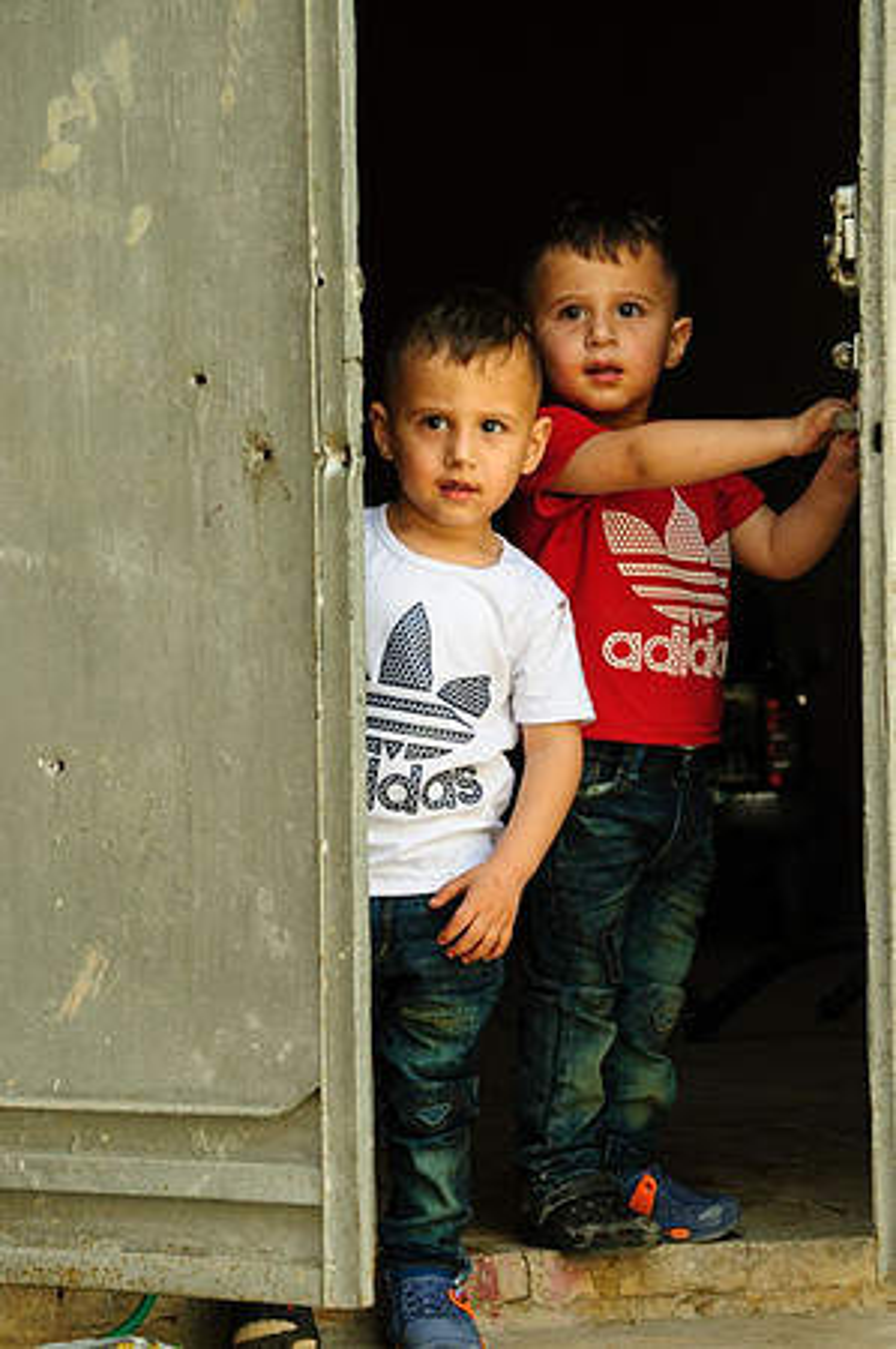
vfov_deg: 16.1
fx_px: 4771
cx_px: 448
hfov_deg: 10.7
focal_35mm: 128
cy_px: 674
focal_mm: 85
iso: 400
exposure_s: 1/180
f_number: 6.7
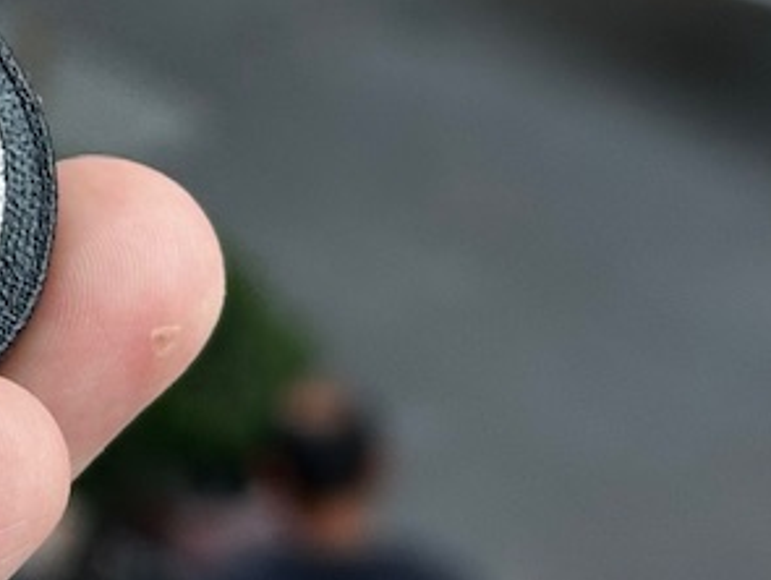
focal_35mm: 208
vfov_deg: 7.1
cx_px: -795
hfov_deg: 8.9
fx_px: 4638
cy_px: -277
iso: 64
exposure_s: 1/100
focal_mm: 6.86
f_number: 1.78
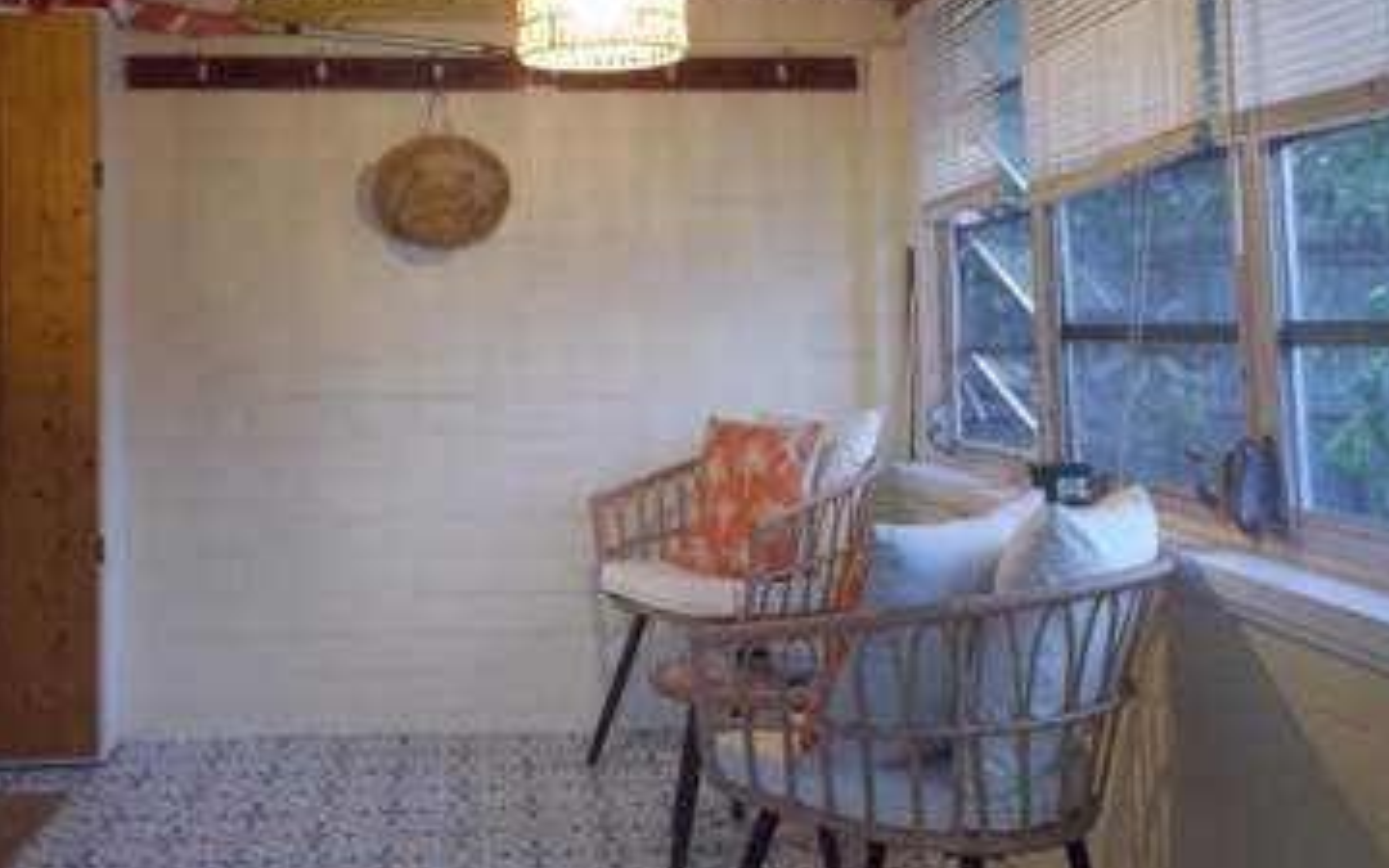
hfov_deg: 48.0
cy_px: 235
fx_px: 1552
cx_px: 567
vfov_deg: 30.8
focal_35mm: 41
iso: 252
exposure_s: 1/8
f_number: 3.3
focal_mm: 4.1
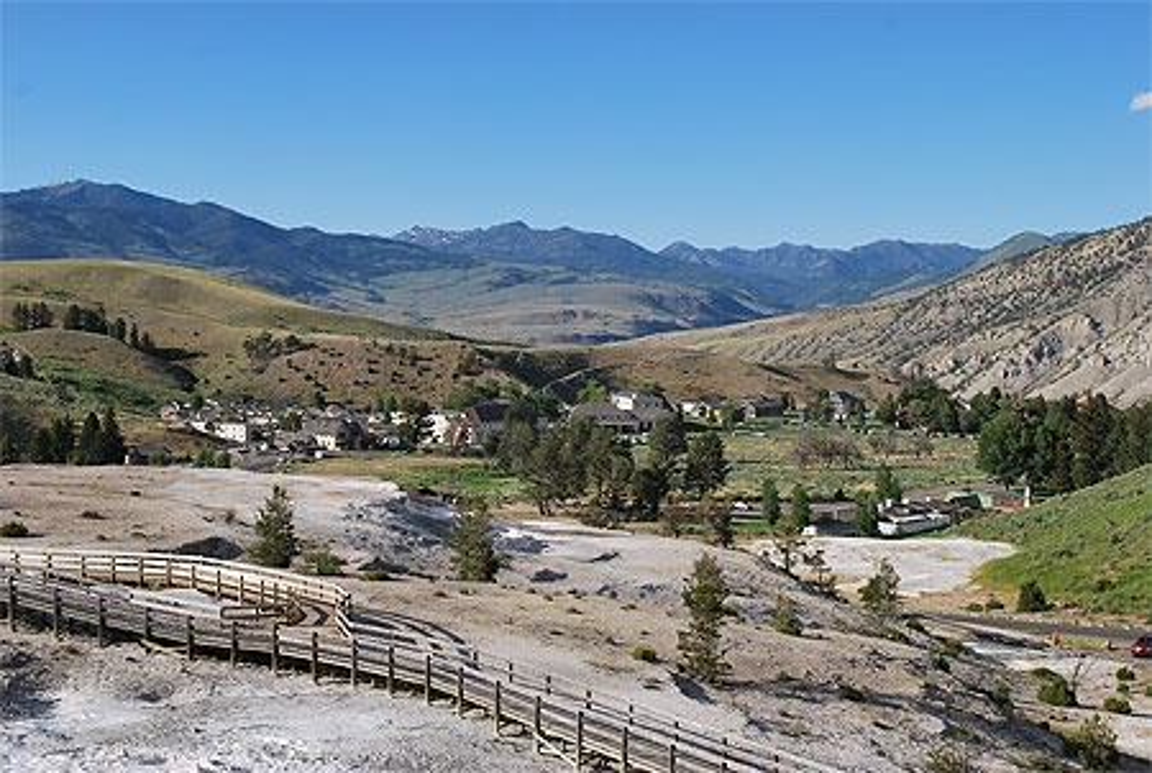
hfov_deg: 41.0
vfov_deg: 28.2
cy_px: 386
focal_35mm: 48
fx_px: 1539
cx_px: 576
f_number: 8
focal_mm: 32
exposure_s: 1/250
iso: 100
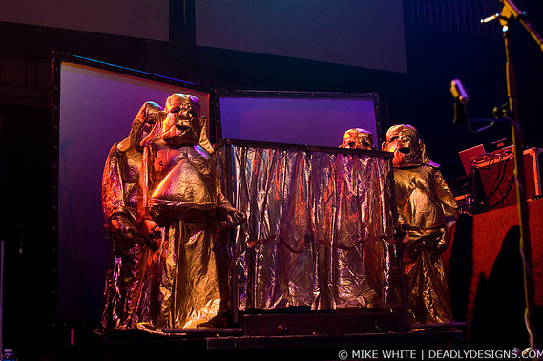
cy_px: 179
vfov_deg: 25.2
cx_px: 273
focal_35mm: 54
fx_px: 806
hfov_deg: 37.2
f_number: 2.8
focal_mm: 35
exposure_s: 1/125
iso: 800
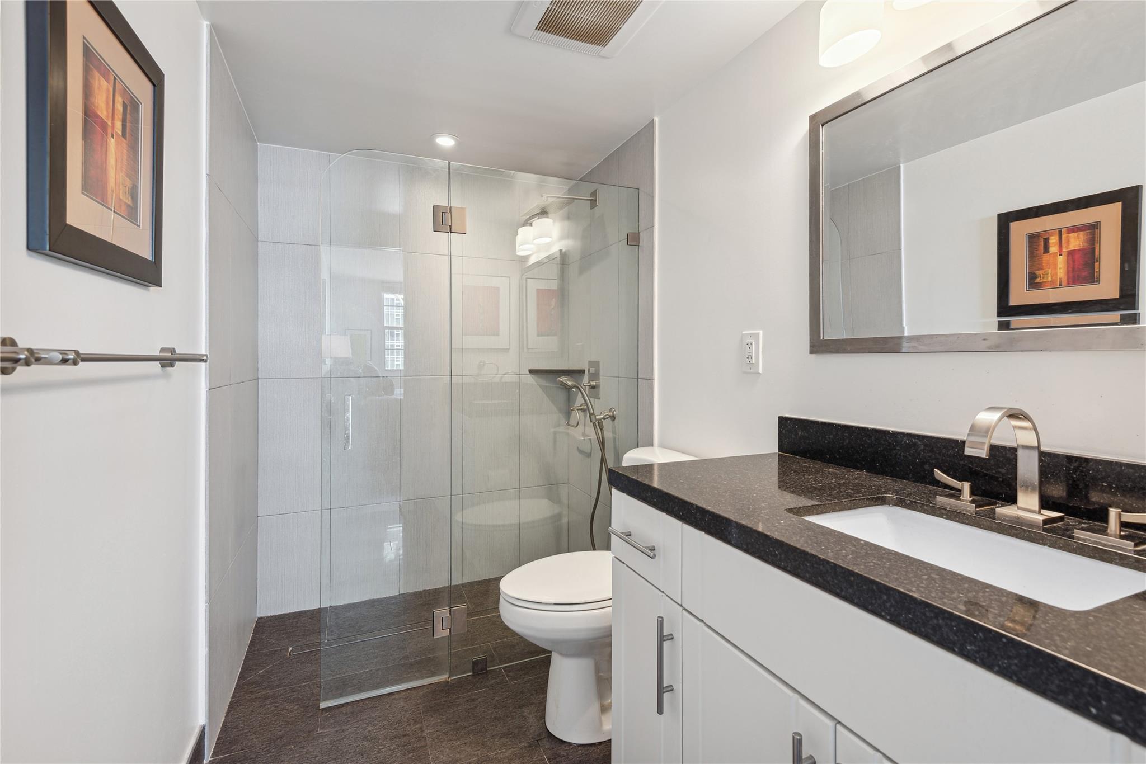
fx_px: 509
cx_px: 573
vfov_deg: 73.8
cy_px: 382
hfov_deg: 96.7
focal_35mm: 16
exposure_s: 1/6
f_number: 8
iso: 250
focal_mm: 16
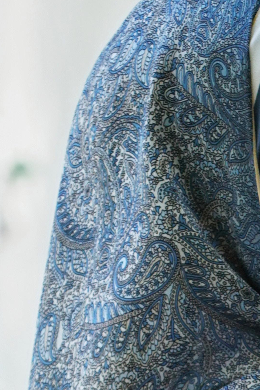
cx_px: 351
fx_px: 6429
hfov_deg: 2.3
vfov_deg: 3.4
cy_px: 733
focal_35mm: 594
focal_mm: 120
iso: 500
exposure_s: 1/125
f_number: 5.6
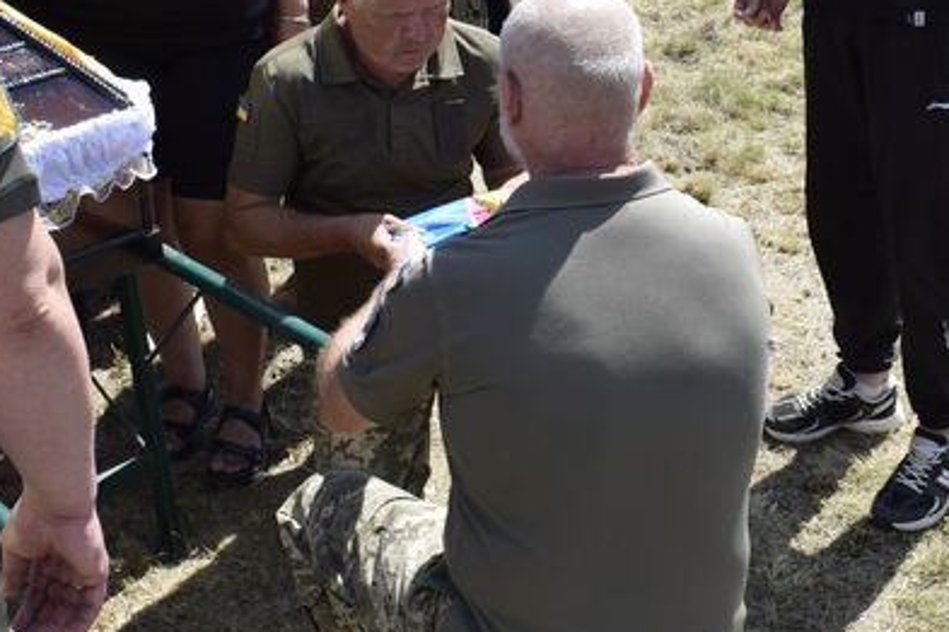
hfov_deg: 31.9
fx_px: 1661
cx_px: 488
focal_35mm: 63
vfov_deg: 21.4
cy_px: 187
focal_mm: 22
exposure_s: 1/250
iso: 200
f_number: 8
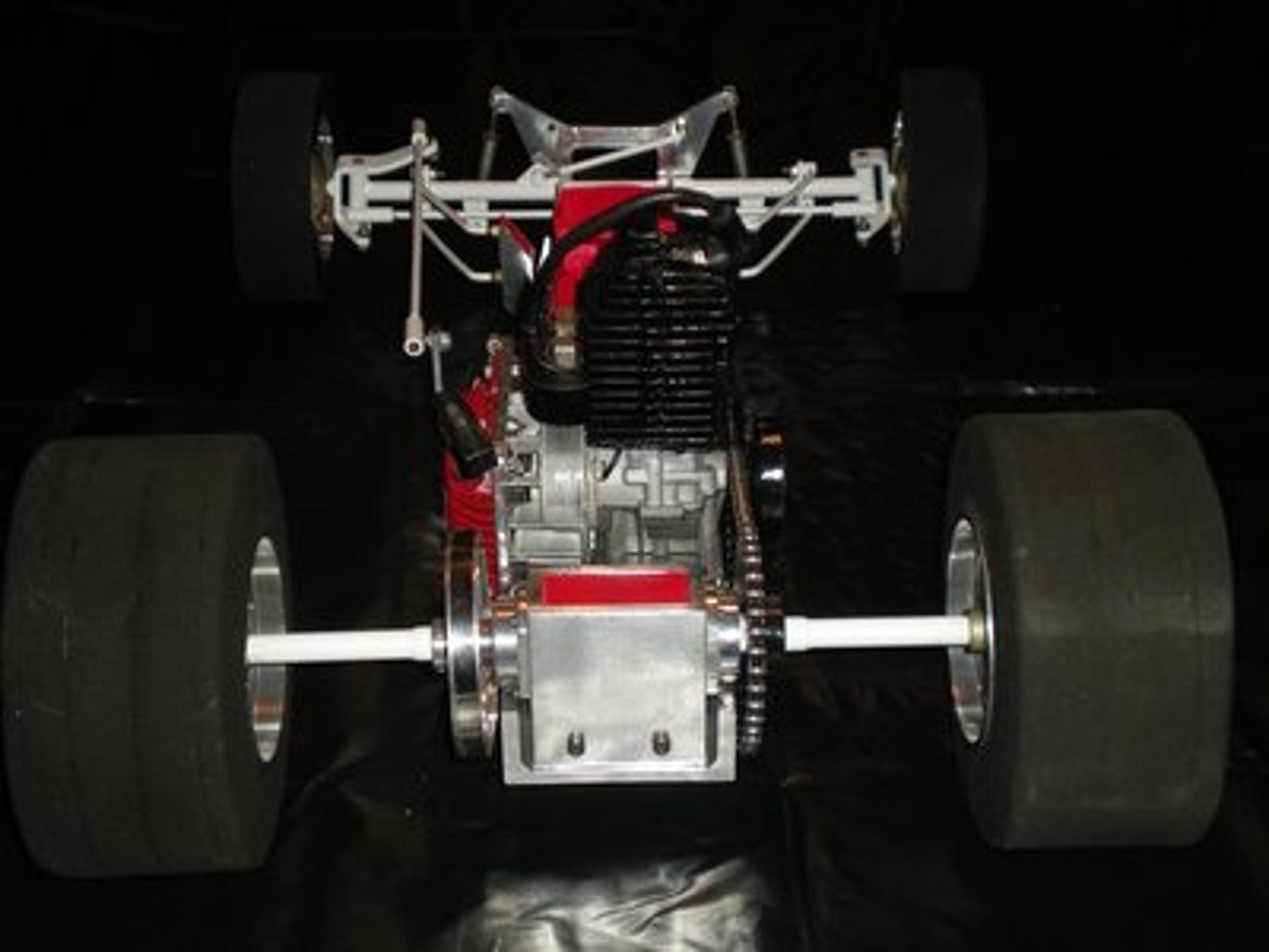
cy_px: 476
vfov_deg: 26.1
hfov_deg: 34.3
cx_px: 634
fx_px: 2053
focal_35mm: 56
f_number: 3.9
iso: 80
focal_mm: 9.3
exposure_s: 1/60
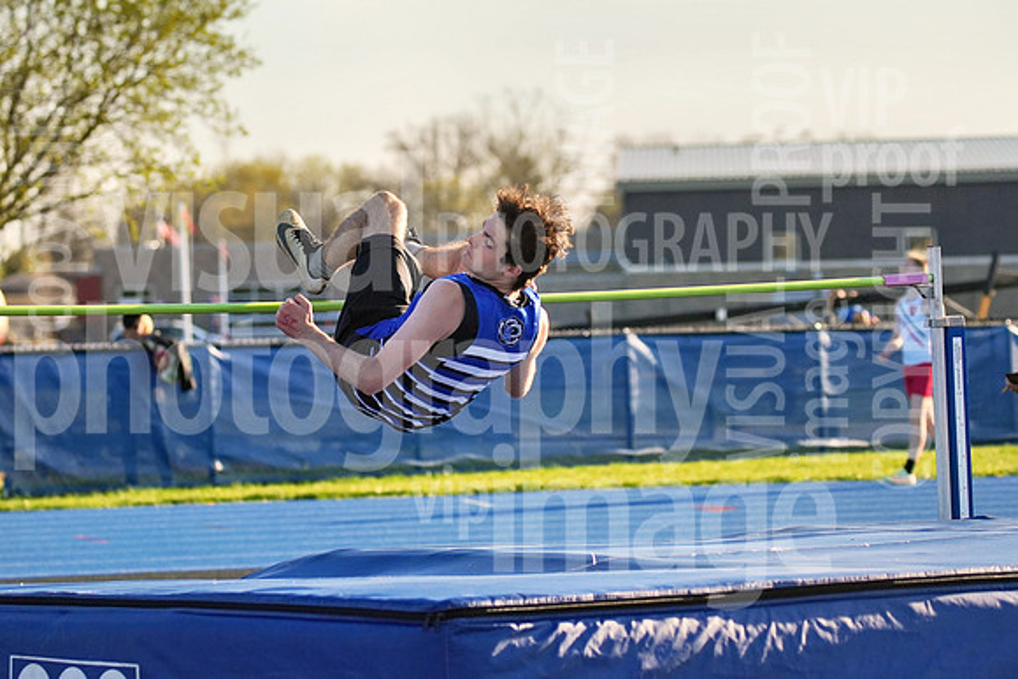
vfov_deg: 6.2
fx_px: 6279
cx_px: 509
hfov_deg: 9.3
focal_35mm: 222
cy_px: 340
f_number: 5
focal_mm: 148
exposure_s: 1/5000
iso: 1000
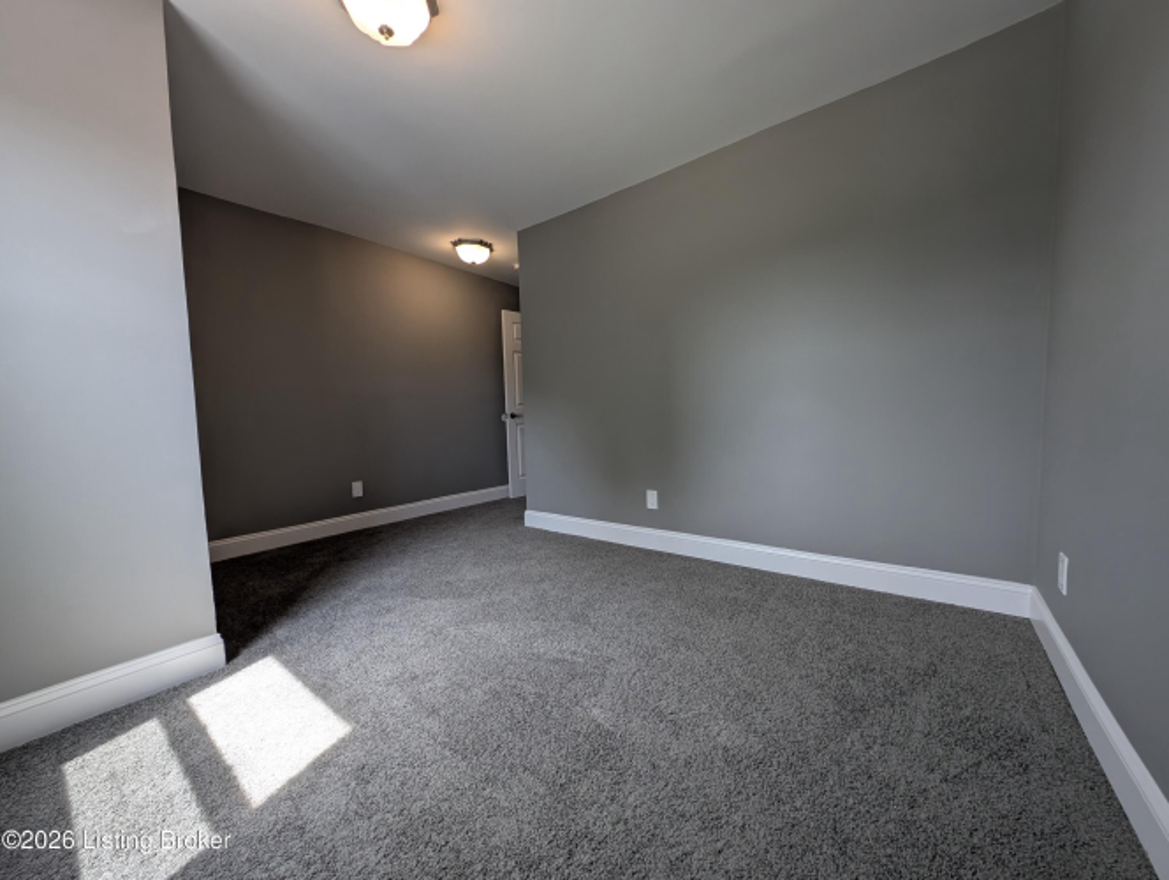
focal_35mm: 12
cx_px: 584
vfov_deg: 94.6
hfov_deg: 110.5
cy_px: 440
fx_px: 406
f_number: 1.95
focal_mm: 2.23
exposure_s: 1/120
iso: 43
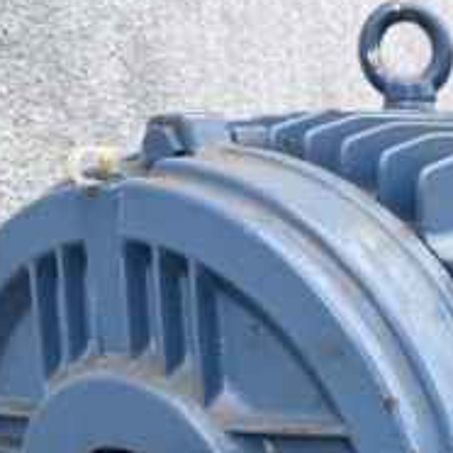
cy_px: 550
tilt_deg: -19.2
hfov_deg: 22.2
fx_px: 1081
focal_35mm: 73
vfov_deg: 21.8
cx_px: 516
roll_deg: +3.0
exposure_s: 1/181
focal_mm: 6.76
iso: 64
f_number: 1.78
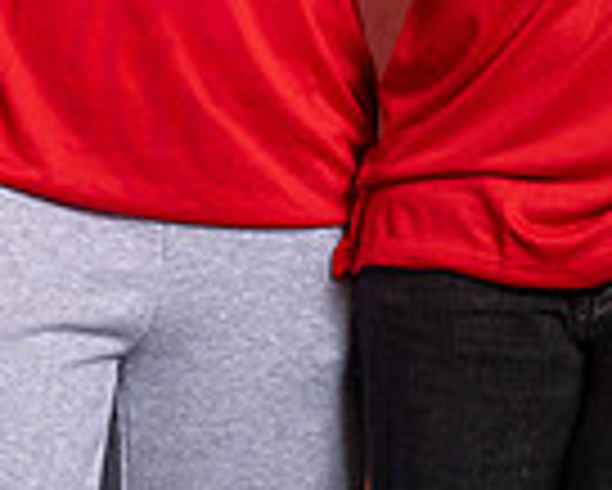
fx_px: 8429
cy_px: 156
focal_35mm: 465
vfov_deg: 3.3
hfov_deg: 4.2
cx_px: 157
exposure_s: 1/80
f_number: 5.6
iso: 200
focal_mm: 70
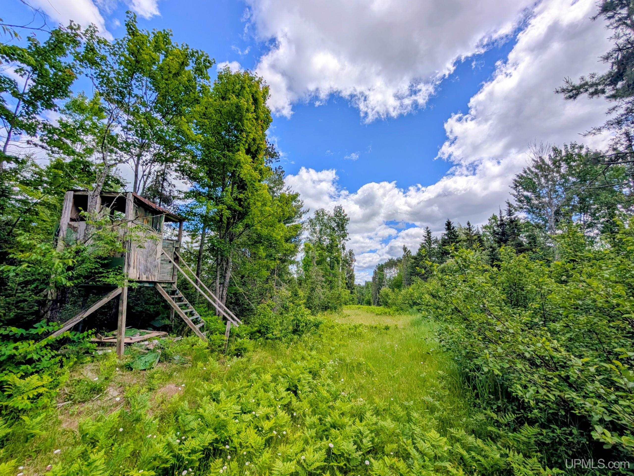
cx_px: 317
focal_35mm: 12
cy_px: 238
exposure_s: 1/5319
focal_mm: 2.02
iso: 54
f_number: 1.7
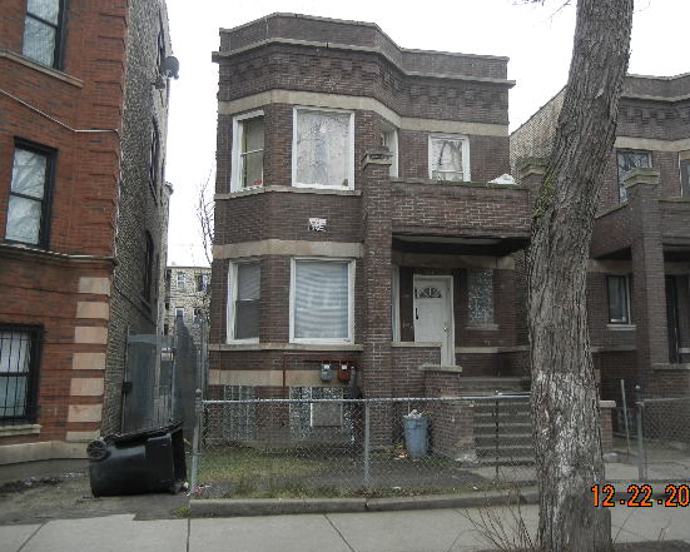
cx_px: 362
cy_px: 258
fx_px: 694
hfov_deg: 52.8
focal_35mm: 34
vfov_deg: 43.3
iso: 160
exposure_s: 1/114
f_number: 3.5
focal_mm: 5.4
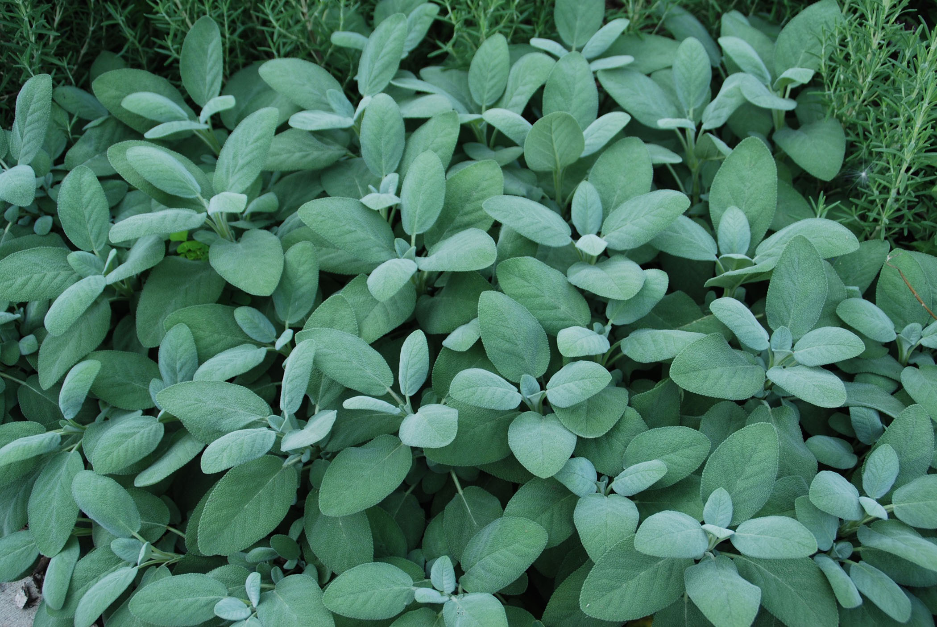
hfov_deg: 41.1
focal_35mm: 48
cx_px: 468
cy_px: 314
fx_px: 1251
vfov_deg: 28.2
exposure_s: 1/125
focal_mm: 32
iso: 180
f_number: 5.6
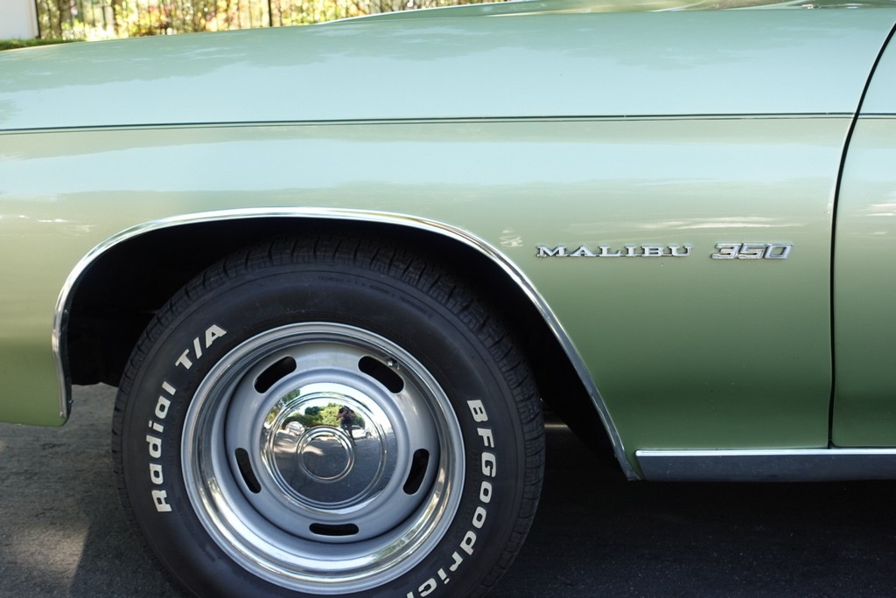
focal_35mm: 42
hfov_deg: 46.4
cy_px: 299
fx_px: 1046
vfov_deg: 31.9
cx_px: 448
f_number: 3.5
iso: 160
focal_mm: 16.08
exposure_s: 1/100
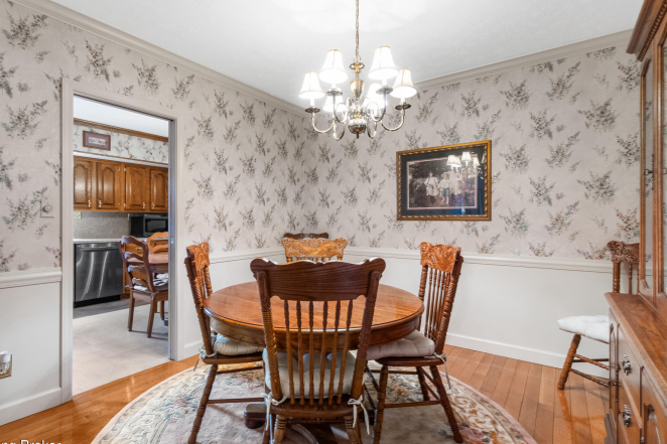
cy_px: 216
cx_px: 307
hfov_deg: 93.1
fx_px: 315
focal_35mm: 17
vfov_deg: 70.4
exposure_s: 1/1.25
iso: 400
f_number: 8
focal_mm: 10
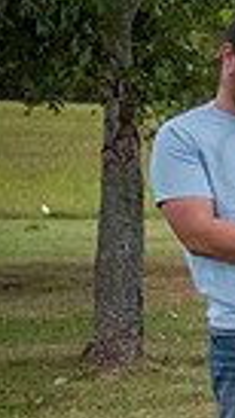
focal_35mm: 168
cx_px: 775
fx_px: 1862
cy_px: 310
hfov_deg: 6.4
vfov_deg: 12.8
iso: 400
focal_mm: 38
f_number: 5
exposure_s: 1/500
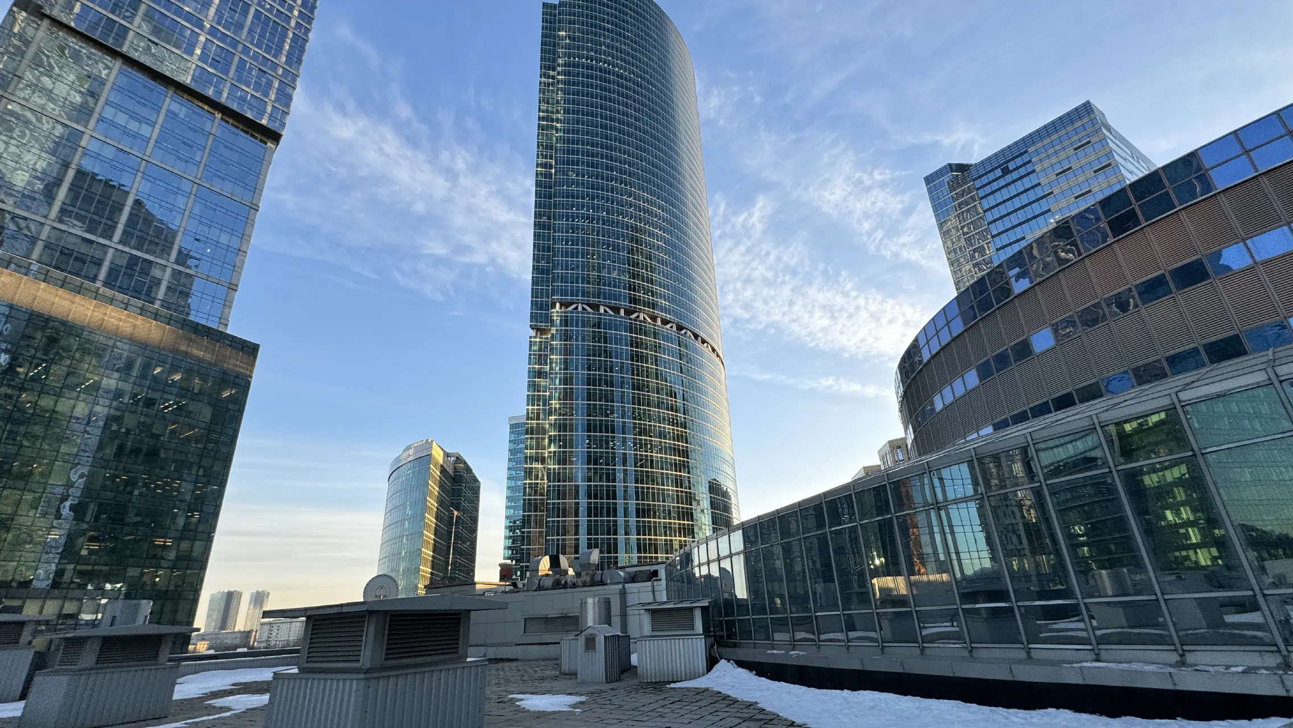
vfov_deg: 66.7
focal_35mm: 16
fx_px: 549
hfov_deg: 99.4
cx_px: 653
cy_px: 421
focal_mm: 2.22
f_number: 2.2
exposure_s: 1/425
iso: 40
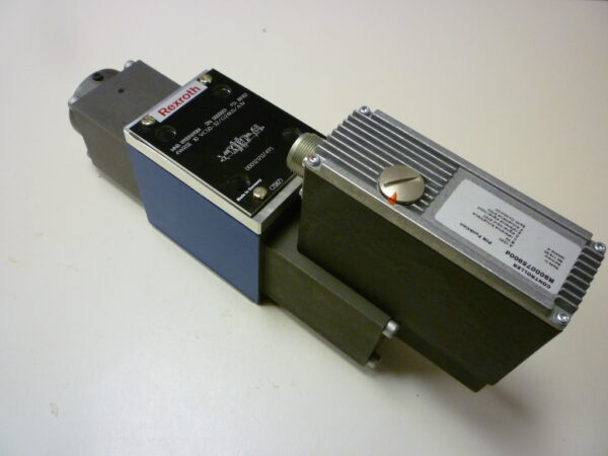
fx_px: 509
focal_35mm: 29
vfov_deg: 48.2
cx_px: 304
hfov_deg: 61.7
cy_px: 228
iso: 400
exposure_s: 1/25
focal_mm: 5.2
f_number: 3.3
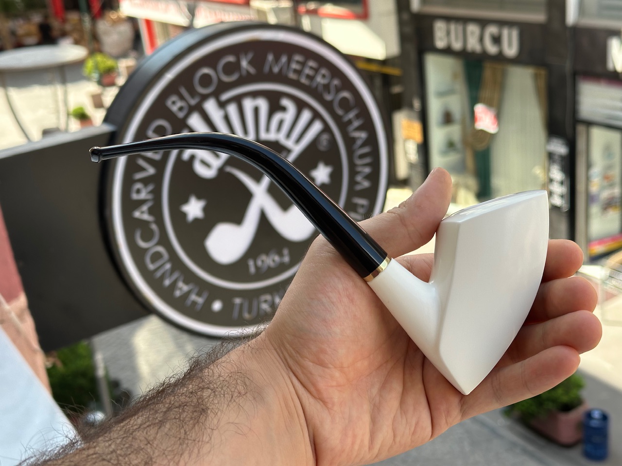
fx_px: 862
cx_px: 311
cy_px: 233
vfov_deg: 30.3
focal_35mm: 48
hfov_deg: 39.7
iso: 64
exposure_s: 1/672
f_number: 1.78
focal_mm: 6.86
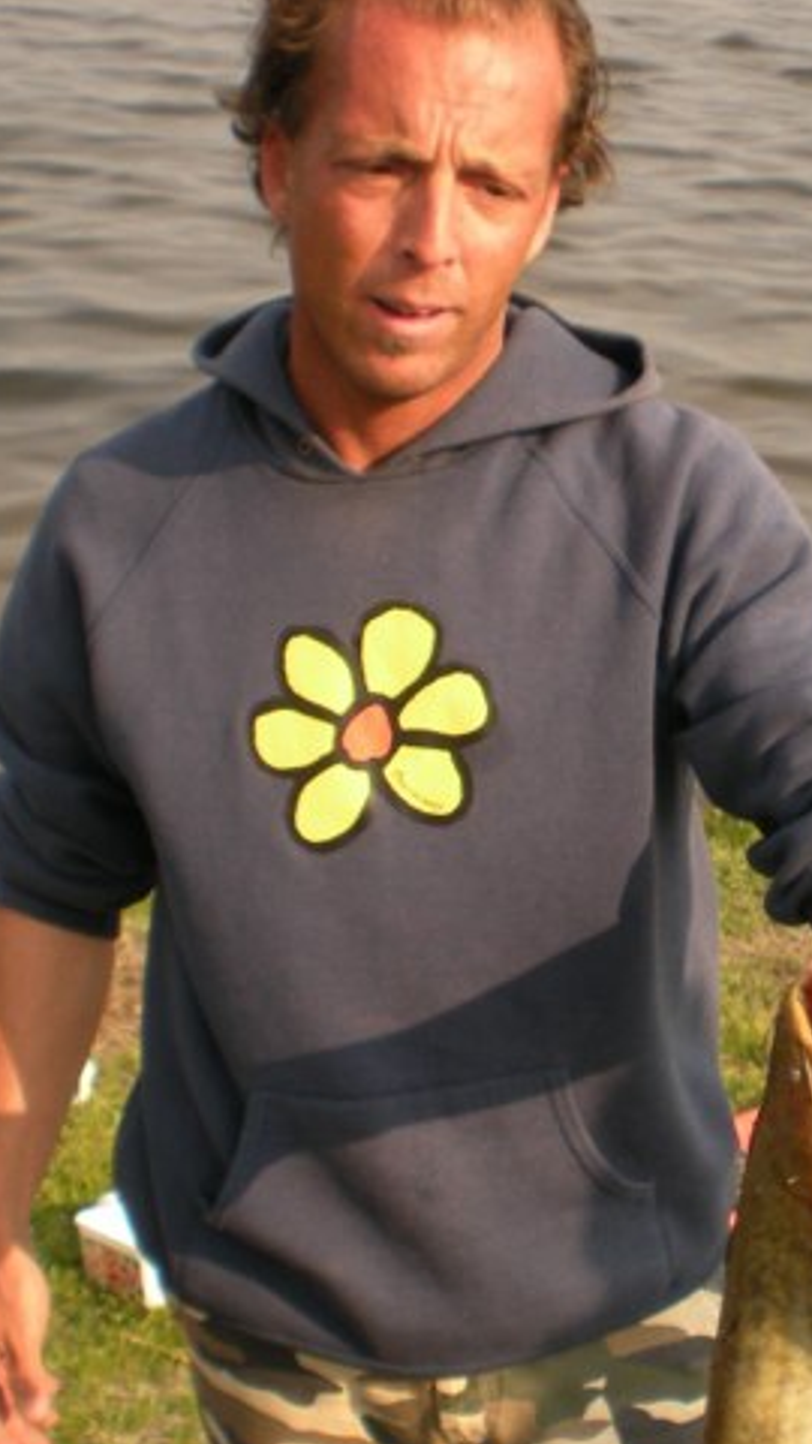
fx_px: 2641
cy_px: 812
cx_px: 547
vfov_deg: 30.5
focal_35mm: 69
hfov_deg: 17.4
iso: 64
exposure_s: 1/255
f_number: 4.6
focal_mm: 6.3
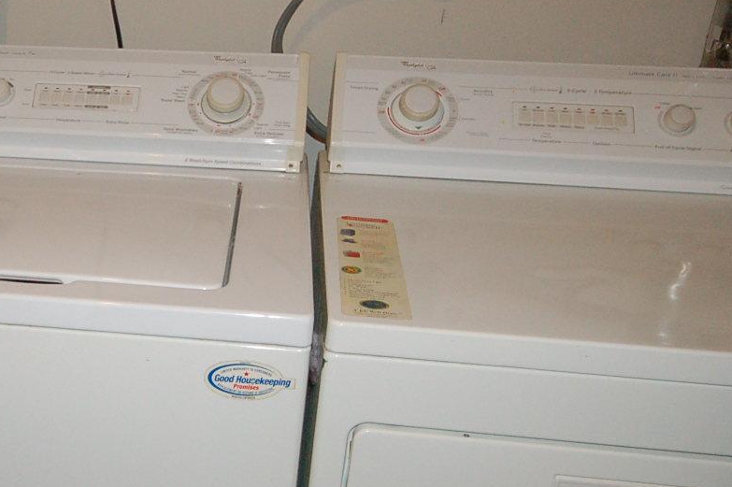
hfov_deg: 38.3
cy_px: 292
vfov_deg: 27.5
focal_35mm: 49
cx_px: 108
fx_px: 995
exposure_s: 1/60
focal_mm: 17
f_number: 7.1
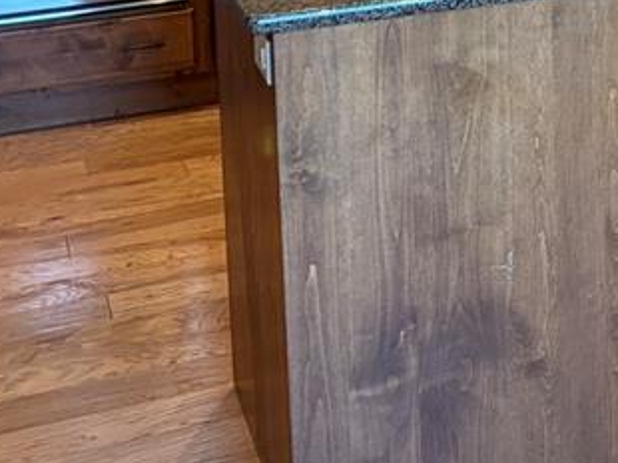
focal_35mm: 86
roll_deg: +3.0
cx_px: 560
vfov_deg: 15.9
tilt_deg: -4.7
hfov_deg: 22.2
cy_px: -199
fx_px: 1534
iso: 250
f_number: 1.6
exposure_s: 1/120
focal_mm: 5.96
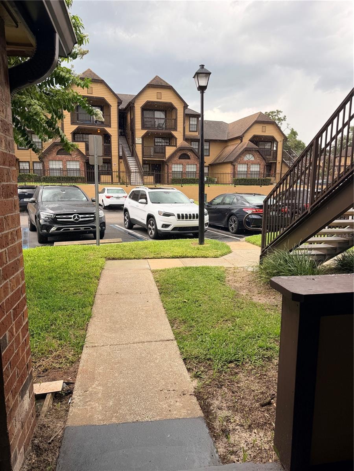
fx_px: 327
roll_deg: -1.0
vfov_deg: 71.6
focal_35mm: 24
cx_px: 177
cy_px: 236
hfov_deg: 56.8
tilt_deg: -9.7
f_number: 1.78
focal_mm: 6.76
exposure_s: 1/467
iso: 80
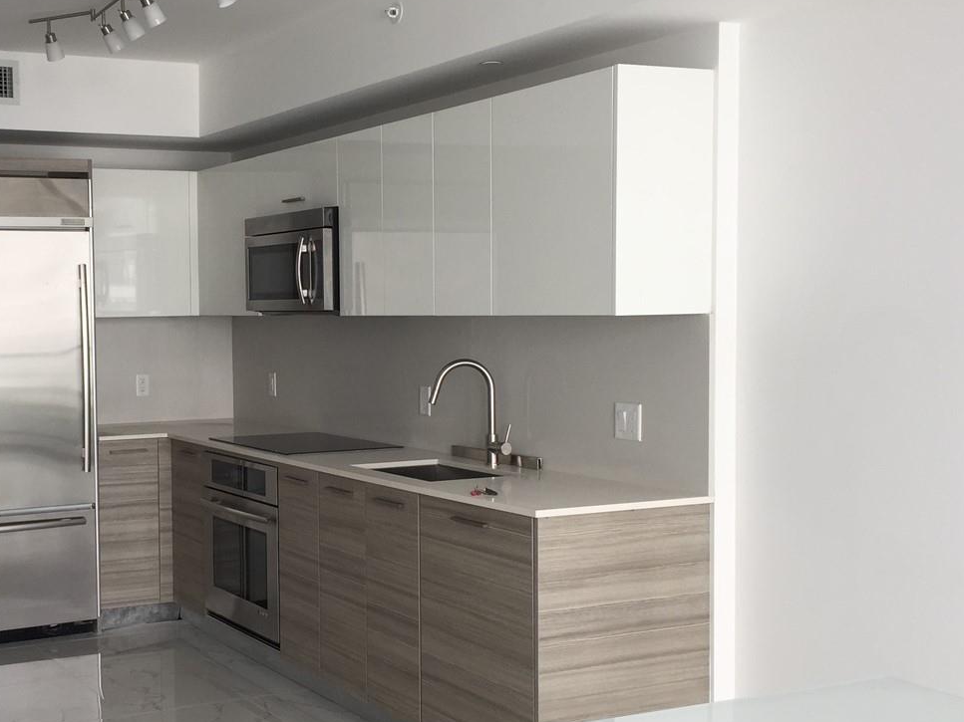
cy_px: 392
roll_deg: +0.6
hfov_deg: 38.6
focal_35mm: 48
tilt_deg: -4.0
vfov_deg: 30.2
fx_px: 1337
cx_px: 232
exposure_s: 1/60
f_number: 2.2
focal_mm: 4.15
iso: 32
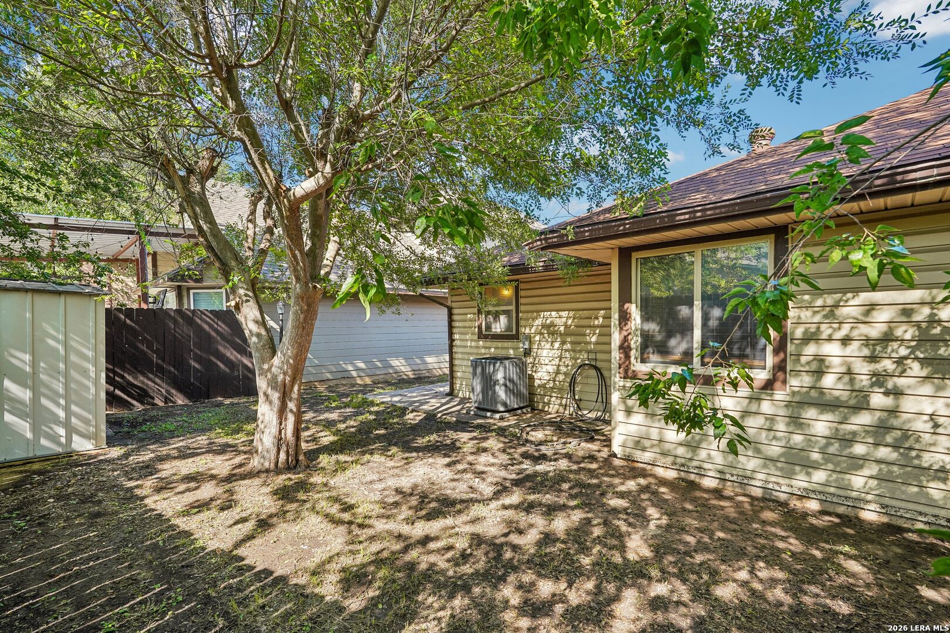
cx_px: 475
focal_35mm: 16
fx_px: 422
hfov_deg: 96.7
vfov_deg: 73.7
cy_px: 316
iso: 100
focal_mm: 16
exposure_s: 1/50
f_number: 8
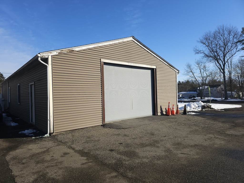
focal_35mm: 23
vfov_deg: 58.9
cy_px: 92
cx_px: 122
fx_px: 162
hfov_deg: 73.9
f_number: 1.7
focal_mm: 6.3
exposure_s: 1/459
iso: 10
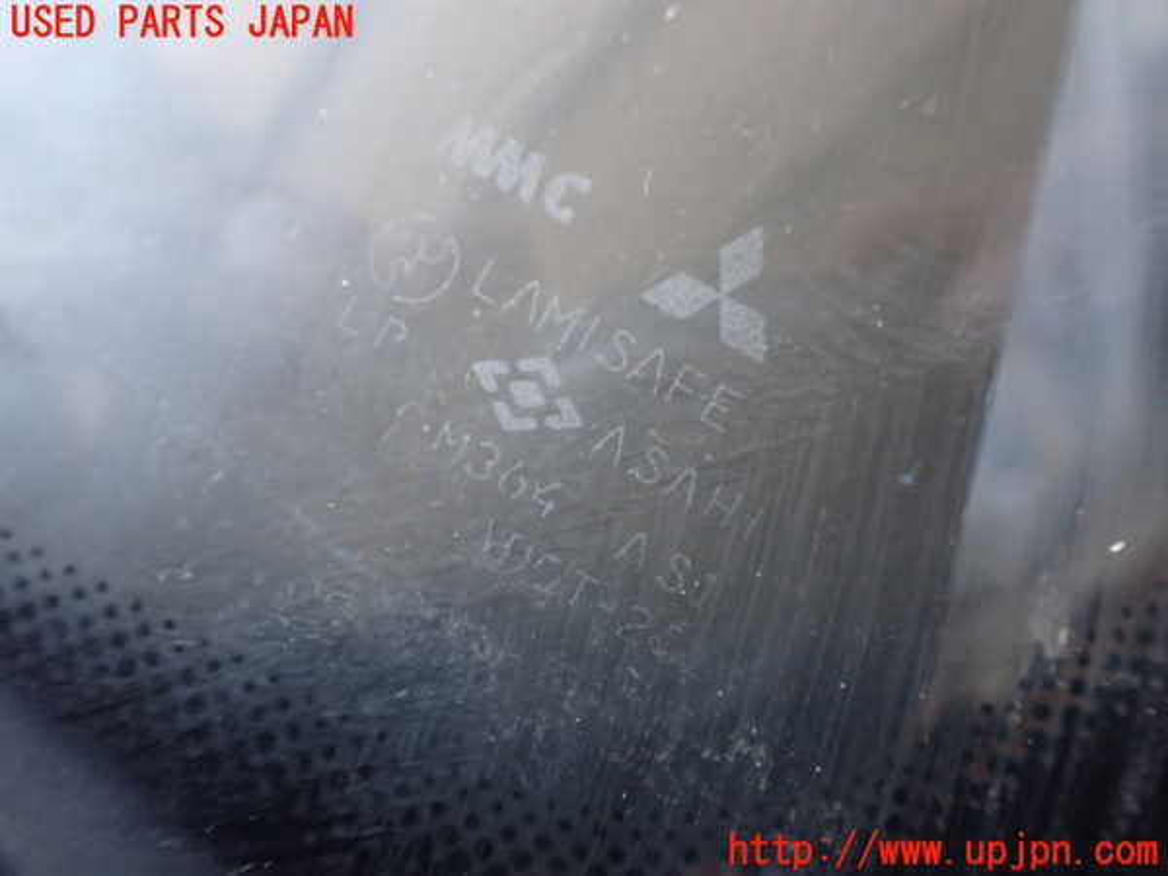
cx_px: 584
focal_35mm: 30
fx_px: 1012
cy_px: 438
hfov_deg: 60.0
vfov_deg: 46.8
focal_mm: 5.4
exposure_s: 1/125
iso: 500
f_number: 2.3
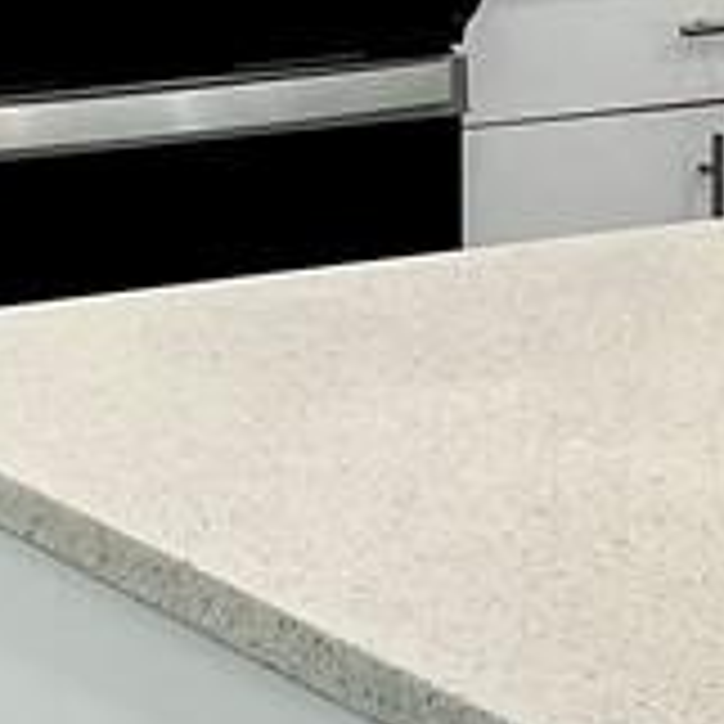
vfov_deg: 10.5
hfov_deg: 10.7
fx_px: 3857
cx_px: 90
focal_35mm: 163
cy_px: -153
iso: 50
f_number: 1.8
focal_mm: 3
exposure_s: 1/60
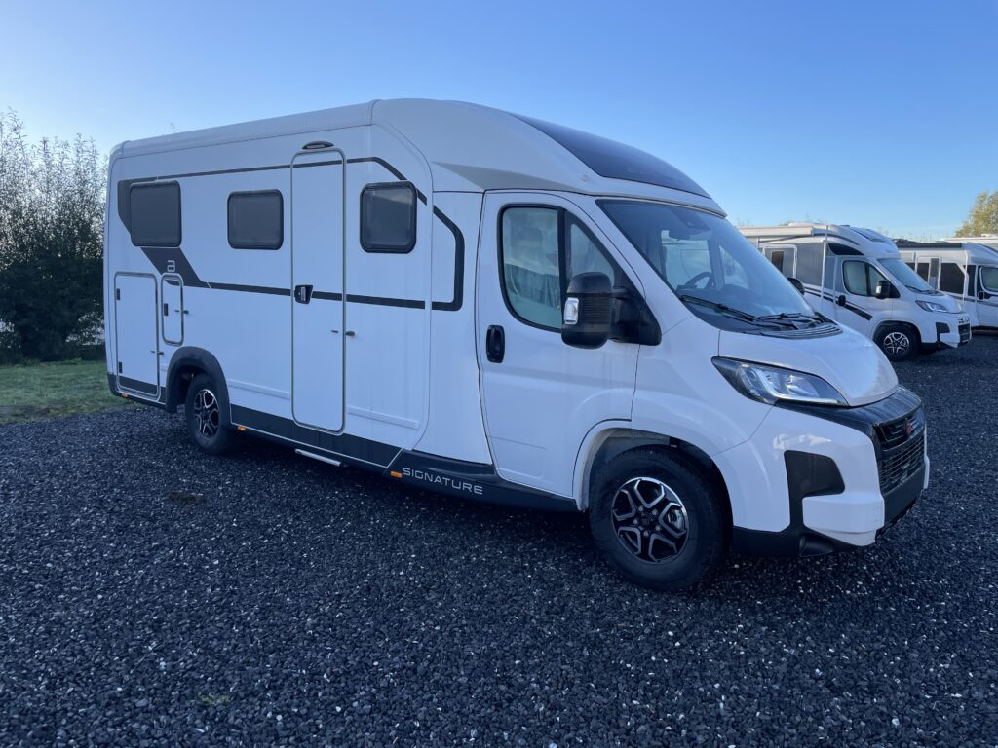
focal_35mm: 26
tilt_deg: -7.1
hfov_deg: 67.3
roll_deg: -0.3
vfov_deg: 53.1
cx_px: 499
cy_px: 374
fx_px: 750
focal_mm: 4.2
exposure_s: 1/1006
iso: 32
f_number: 1.6
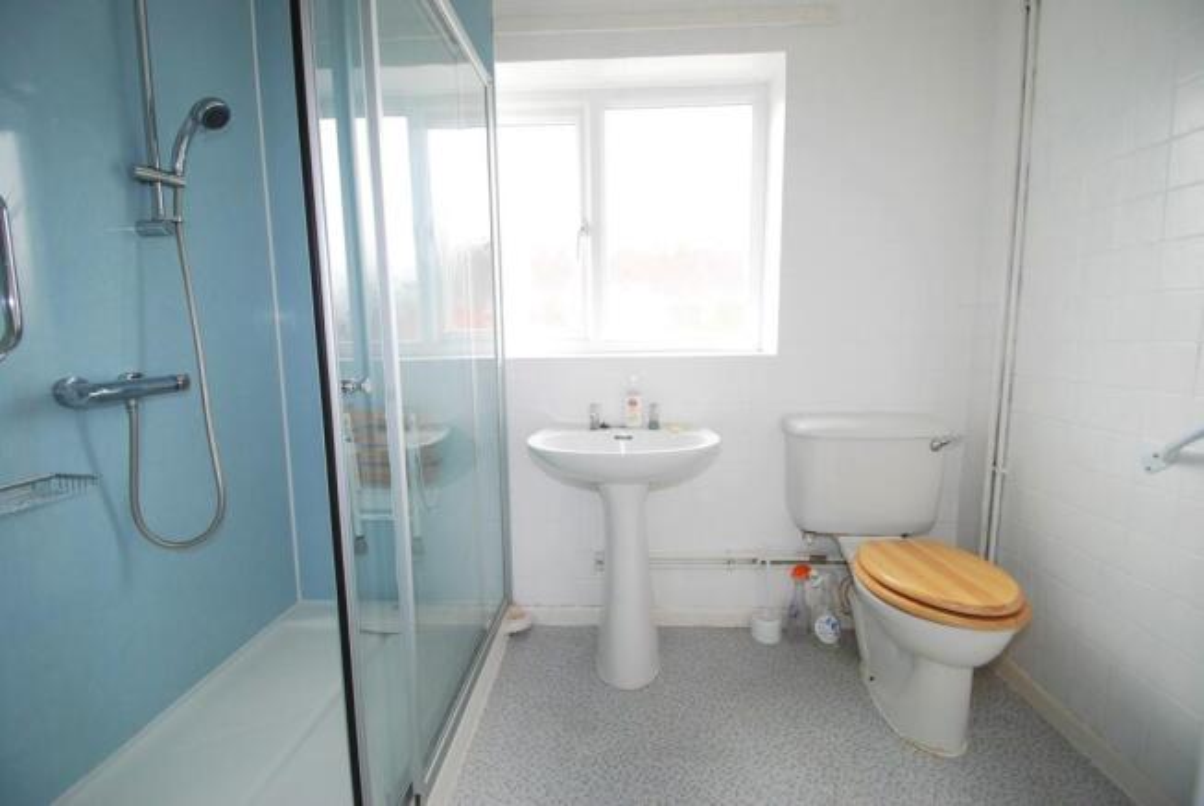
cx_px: 602
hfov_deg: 100.3
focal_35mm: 15
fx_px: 502
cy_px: 403
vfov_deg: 77.5
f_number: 4.5
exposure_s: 1/60
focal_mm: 10
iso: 200
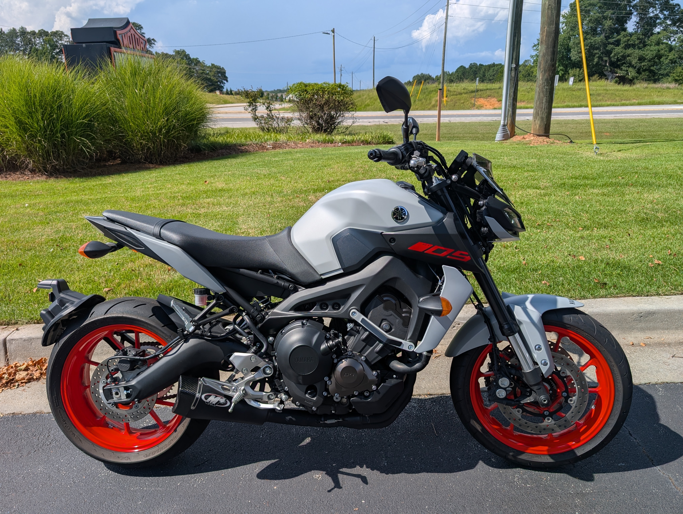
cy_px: 257
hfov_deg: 71.5
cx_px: 342
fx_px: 474
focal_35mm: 24
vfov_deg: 56.9
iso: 20
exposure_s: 1/1706
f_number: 1.68
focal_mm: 6.9
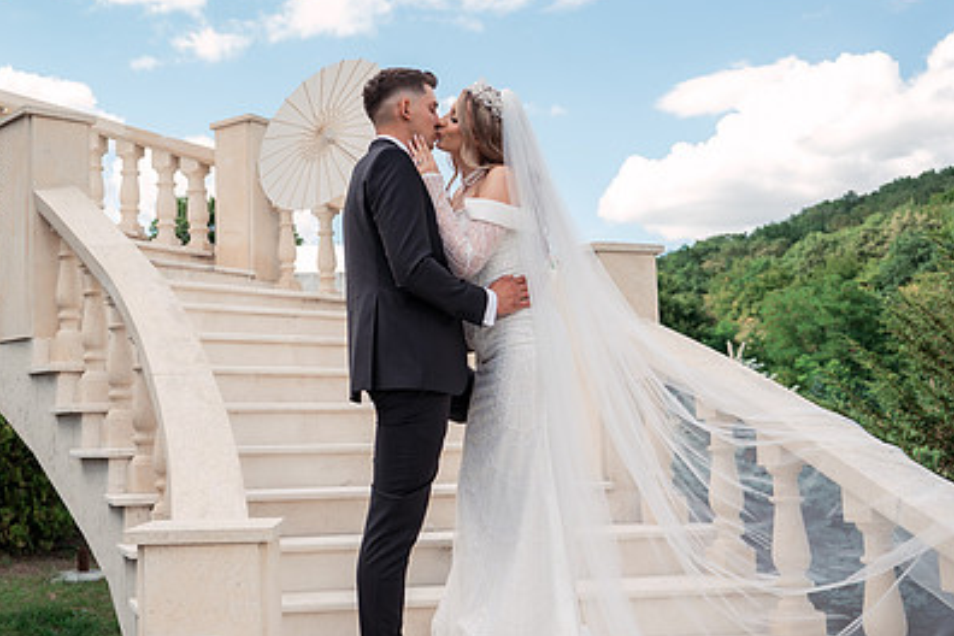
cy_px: 335
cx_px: 287
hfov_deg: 46.3
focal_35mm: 41
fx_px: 1086
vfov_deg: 32.6
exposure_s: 1/640
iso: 160
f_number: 3.2
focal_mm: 28
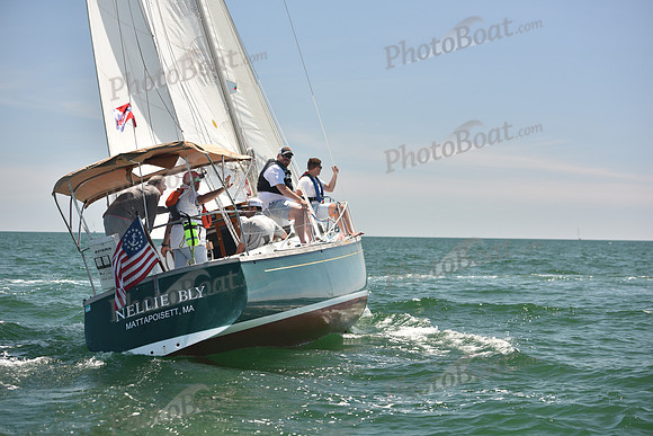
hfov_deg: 24.8
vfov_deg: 16.7
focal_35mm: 82
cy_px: 218
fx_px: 1488
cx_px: 326
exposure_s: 1/800
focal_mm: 82
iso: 250
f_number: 4.5
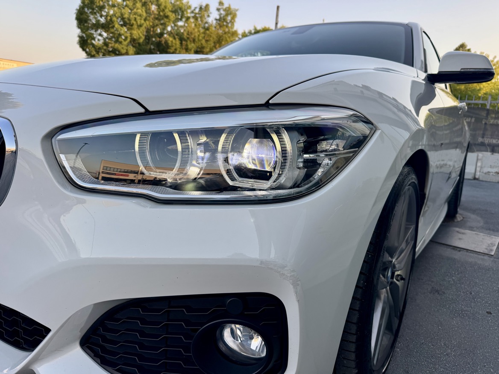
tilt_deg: -10.7
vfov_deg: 56.8
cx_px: 250
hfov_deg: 71.6
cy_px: 187
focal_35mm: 24
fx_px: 346
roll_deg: -5.0
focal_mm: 6.76
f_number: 1.78
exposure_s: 1/621
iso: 80
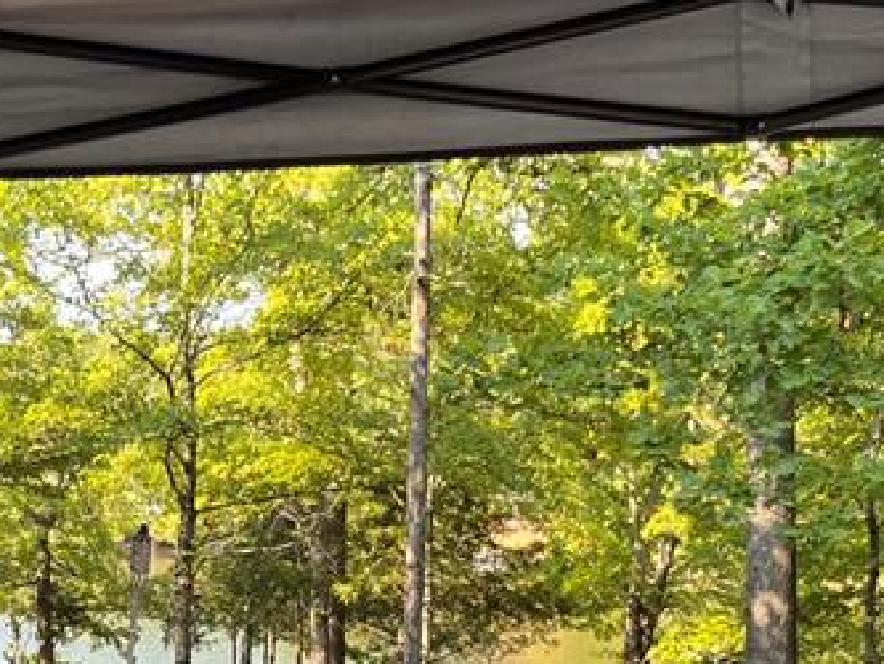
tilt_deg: -7.8
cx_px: 173
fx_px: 2044
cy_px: 675
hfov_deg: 24.0
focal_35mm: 80
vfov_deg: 18.0
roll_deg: +0.1
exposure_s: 1/250
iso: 40
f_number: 1.6
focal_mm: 5.1
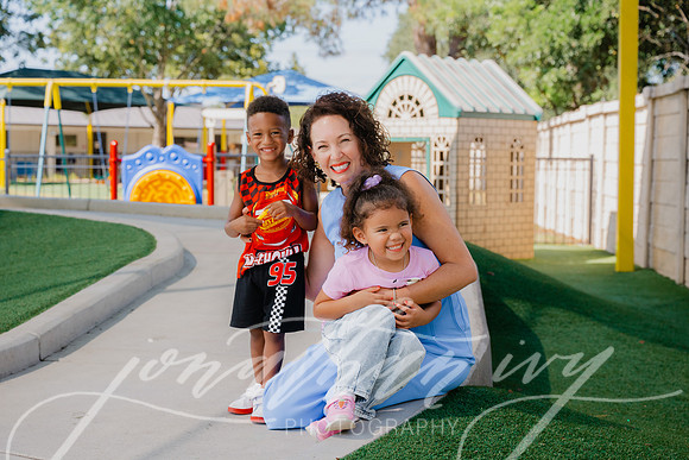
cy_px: 230
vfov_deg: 21.6
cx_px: 344
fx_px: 1206
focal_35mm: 63
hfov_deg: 31.9
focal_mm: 63
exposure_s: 1/500
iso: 280
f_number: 5
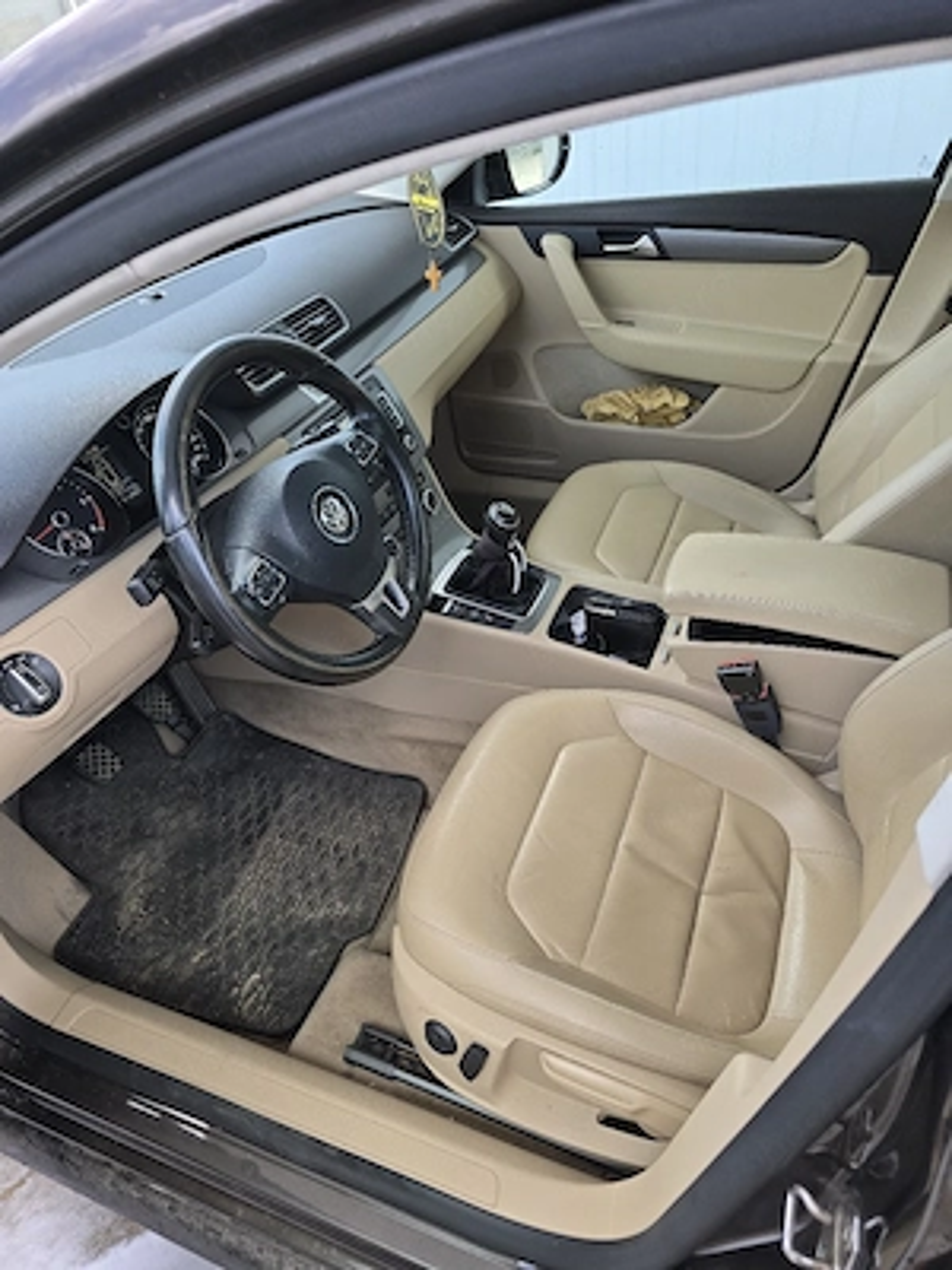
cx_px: 476
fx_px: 843
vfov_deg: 73.9
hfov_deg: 58.9
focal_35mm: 23
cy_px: 635
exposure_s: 1/182
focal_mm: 6.3
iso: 40
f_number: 1.7
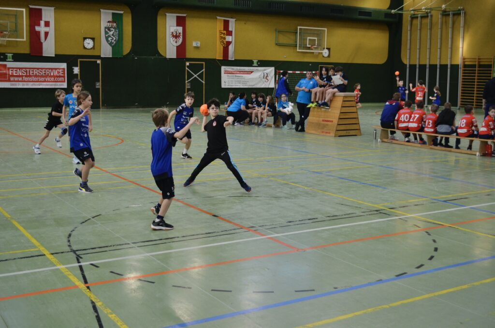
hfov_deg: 43.7
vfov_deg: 29.7
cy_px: 164
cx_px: 248
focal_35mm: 45
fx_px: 617
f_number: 4.5
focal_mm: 30
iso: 1600
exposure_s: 1/500
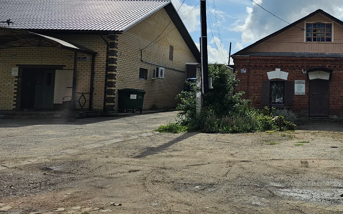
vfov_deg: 29.6
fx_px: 402
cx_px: 299
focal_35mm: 43
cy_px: 66
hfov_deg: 42.9
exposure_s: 1/1775
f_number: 1.7
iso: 10
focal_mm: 6.3
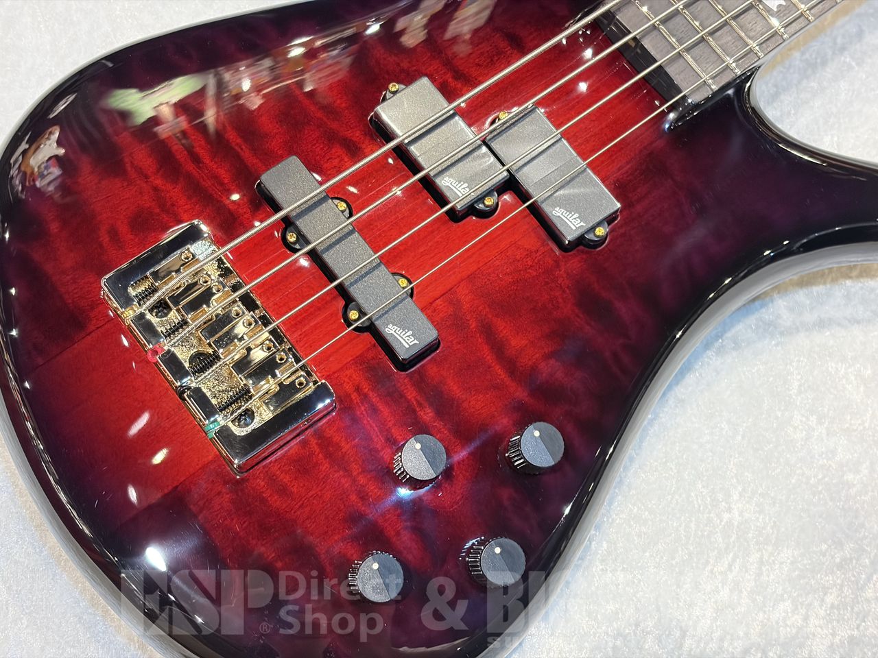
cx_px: 439
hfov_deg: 36.8
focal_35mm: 52
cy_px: 329
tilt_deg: -67.6
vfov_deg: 28.0
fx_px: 1319
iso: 320
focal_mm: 5.96
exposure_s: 1/40
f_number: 1.6
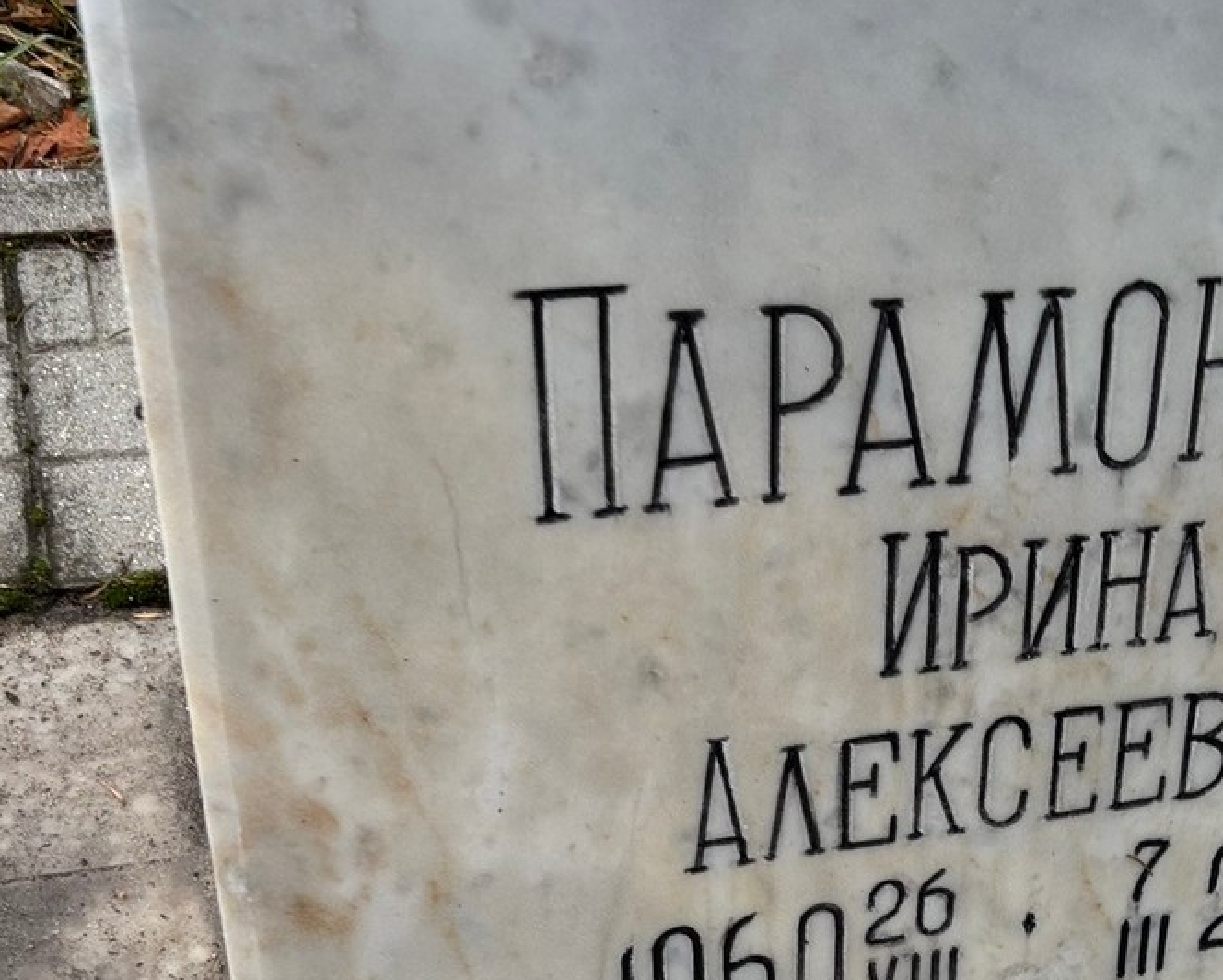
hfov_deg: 33.6
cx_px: 893
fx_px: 1992
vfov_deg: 27.0
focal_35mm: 55
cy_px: 809
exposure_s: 1/144
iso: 40
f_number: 1.6
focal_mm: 5.96
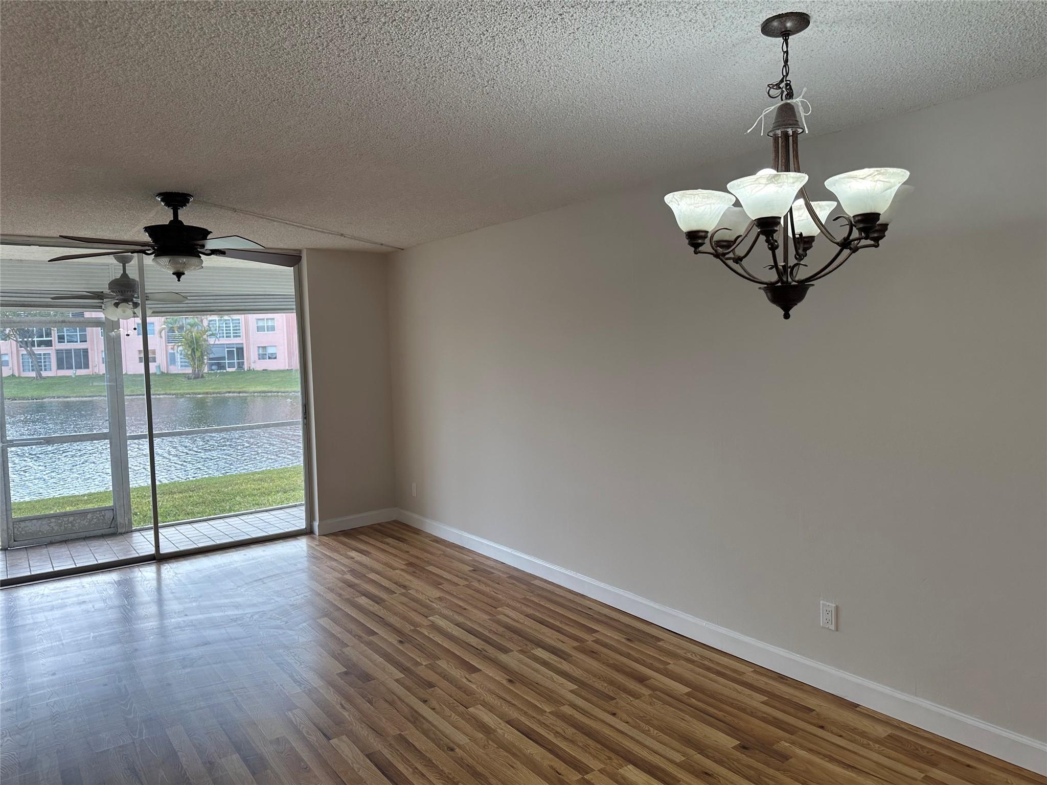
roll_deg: +1.0
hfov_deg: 71.6
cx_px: 524
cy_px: 392
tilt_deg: -3.0
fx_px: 726
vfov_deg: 56.8
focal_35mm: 24
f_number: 1.78
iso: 64
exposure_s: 1/218
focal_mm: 6.86
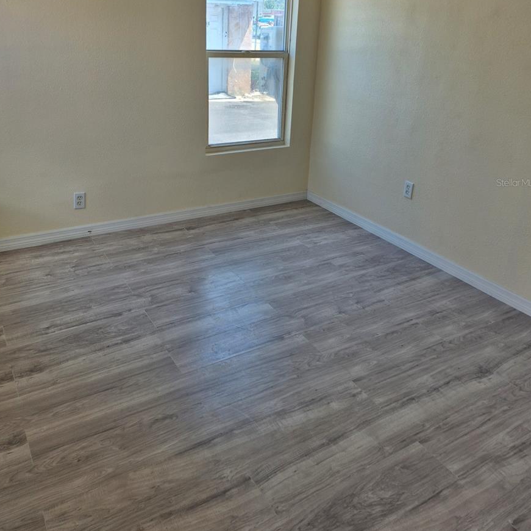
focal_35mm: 28
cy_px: 182
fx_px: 486
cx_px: 265
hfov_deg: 57.3
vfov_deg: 56.2
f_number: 1.8
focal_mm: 5.4
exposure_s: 1/180
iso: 32
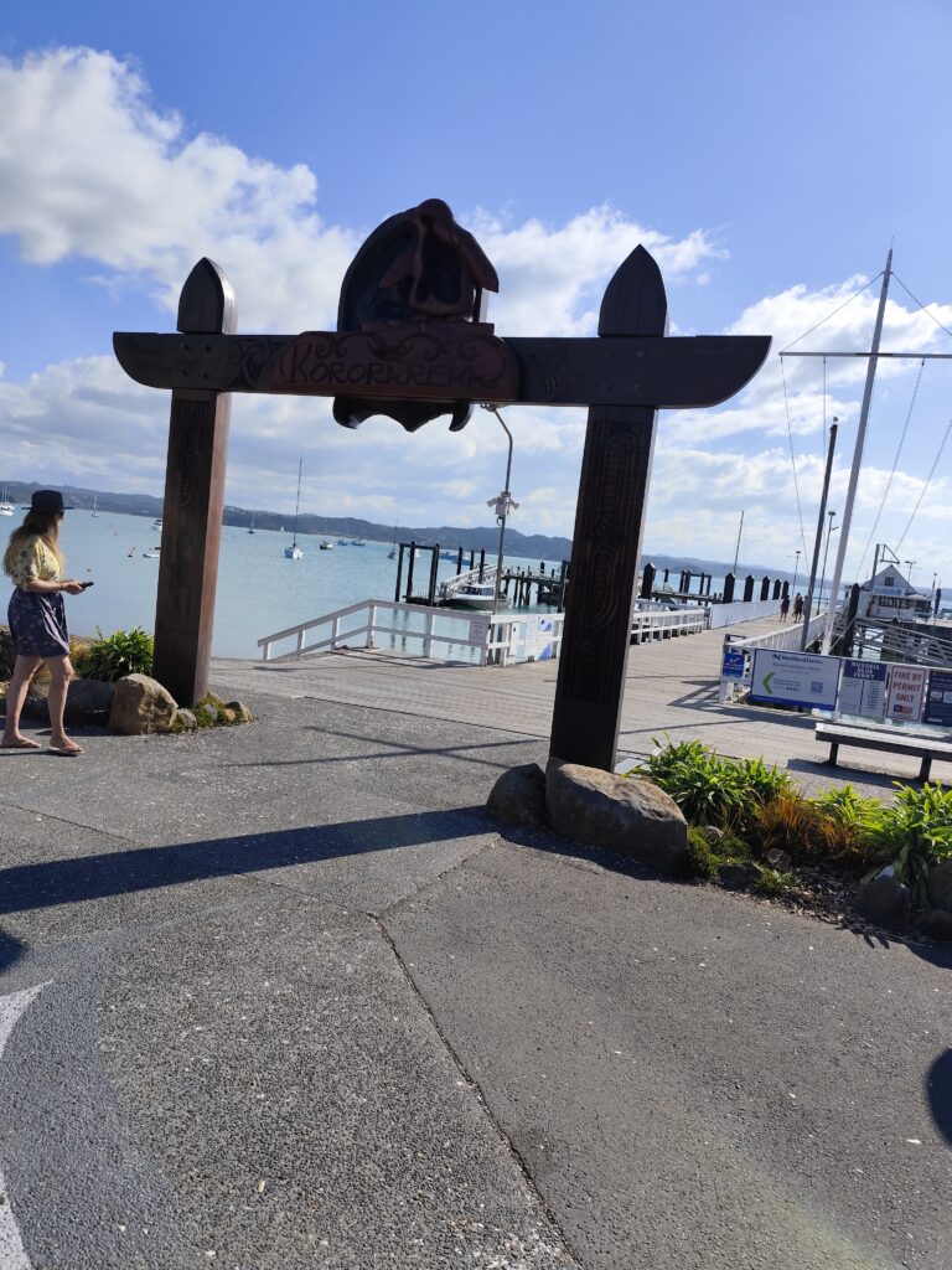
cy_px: 635
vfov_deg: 73.9
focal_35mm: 23
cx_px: 476
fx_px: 843
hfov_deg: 58.9
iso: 50
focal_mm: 6.14
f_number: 1.65
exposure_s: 1/2056
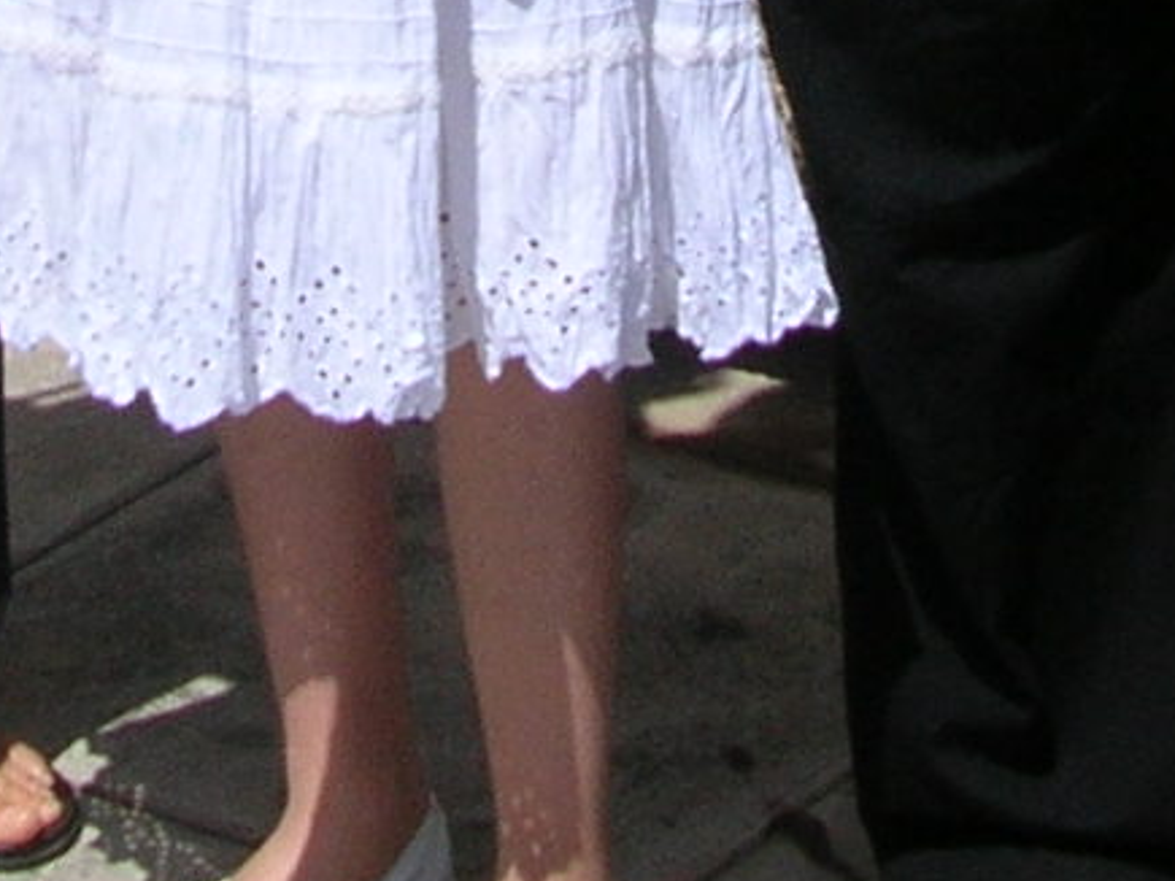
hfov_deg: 10.7
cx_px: 416
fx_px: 6244
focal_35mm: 184
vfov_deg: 7.4
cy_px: -1400
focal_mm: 5.8
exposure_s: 1/508
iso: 50
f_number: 5.6
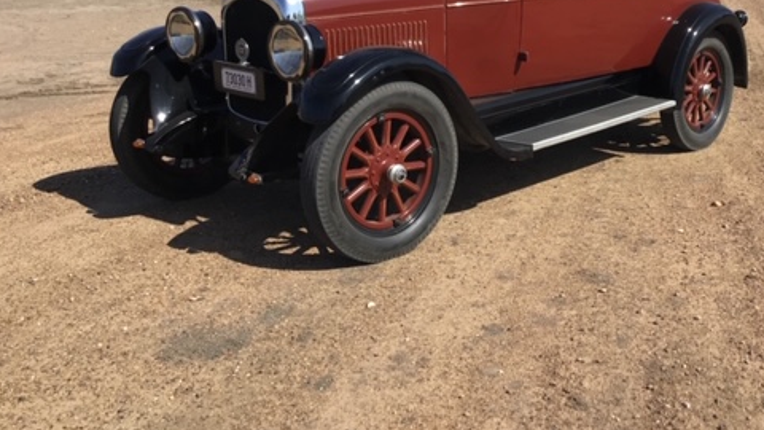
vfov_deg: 26.2
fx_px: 912
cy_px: 107
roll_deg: -1.2
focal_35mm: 45
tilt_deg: -10.6
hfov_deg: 44.9
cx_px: 495
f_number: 2.4
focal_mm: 3.3
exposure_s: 1/1381
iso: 25
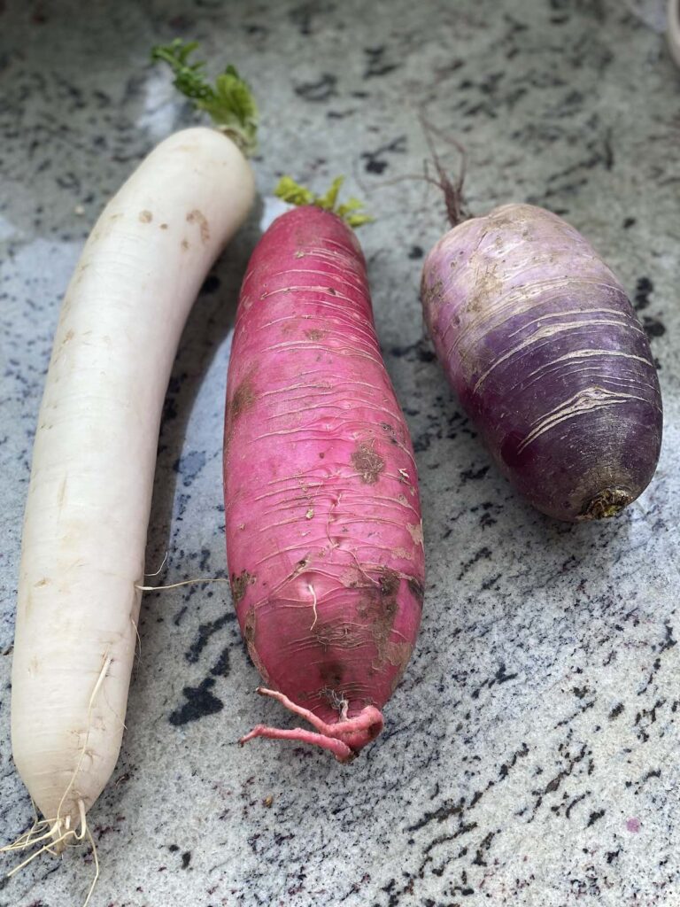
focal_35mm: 52
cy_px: 454
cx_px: 340
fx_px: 1362
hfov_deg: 28.0
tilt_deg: -57.1
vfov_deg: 36.8
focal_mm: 6
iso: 20
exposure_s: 1/128
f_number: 2
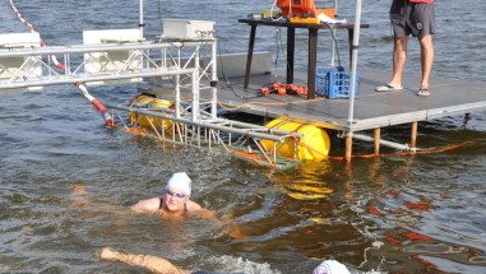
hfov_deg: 28.2
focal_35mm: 75
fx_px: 967
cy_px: 177
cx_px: 239
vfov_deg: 16.1
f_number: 8
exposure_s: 1/320
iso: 200
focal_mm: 38
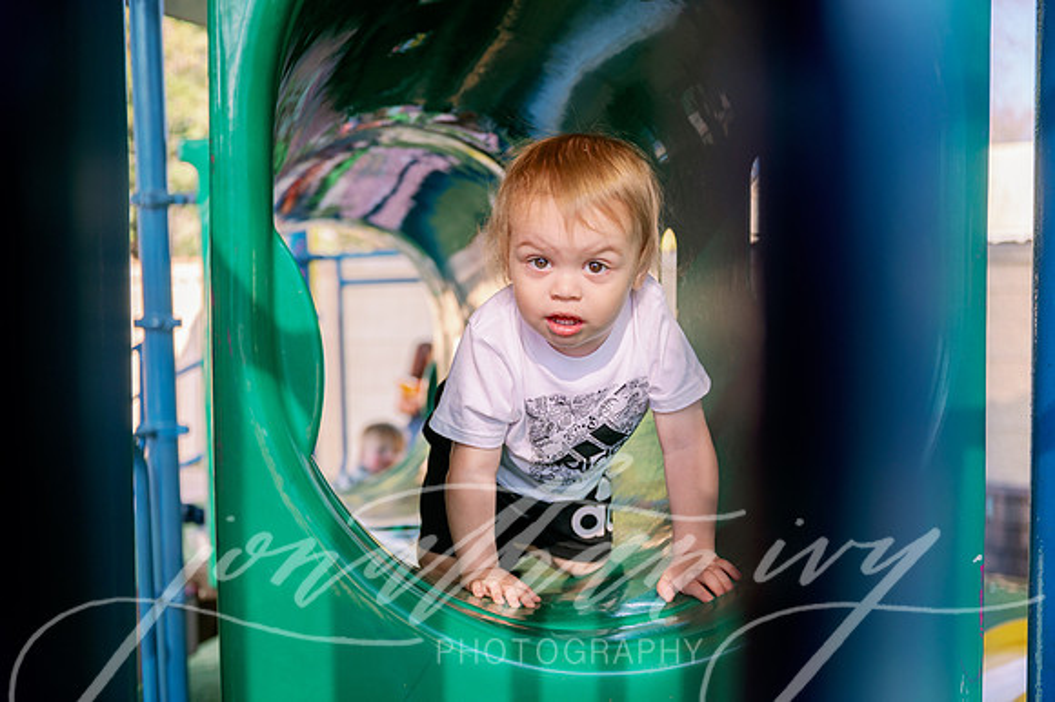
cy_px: 351
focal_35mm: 41
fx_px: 1201
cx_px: 528
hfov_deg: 47.4
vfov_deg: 32.6
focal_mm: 41
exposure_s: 1/640
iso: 160
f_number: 2.8
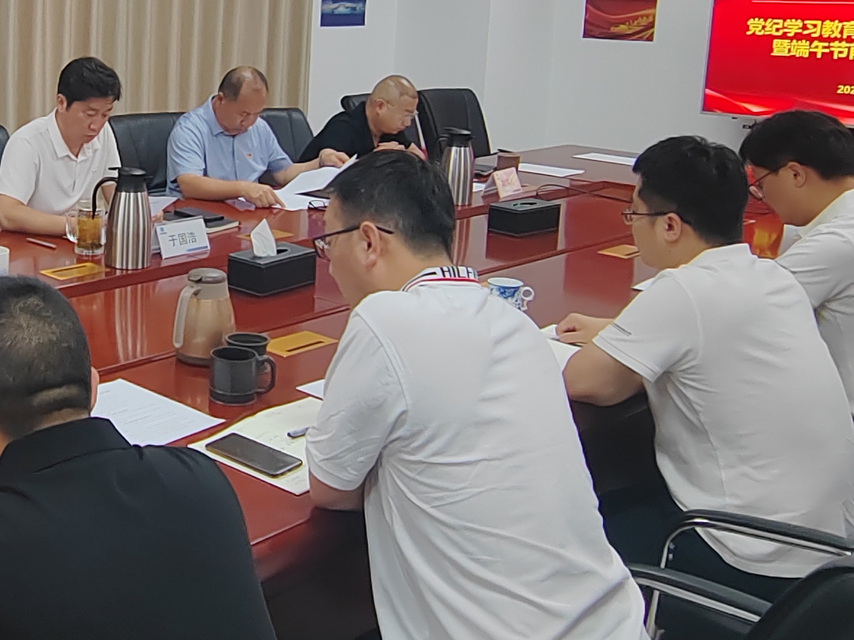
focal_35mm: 52
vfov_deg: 27.6
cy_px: 158
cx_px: 70
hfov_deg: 34.6
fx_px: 1283
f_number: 2.2
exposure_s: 1/50
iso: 250
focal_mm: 2.16
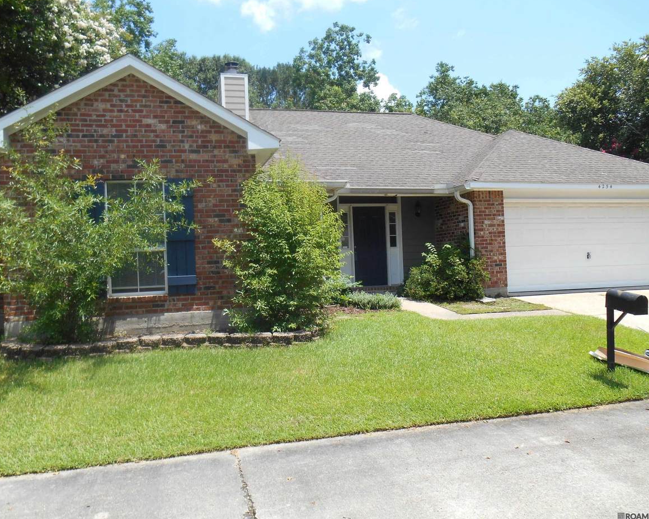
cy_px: 251
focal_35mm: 28
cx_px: 305
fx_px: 538
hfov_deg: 62.2
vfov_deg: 51.5
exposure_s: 1/400
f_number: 3.4
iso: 80
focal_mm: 4.7
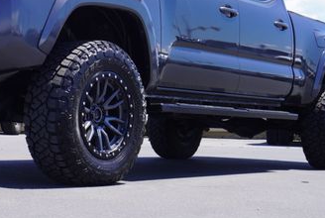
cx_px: 80
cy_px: 47
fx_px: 687
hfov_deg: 26.3
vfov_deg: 17.9
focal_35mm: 76
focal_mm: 26
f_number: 9
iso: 100
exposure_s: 1/125
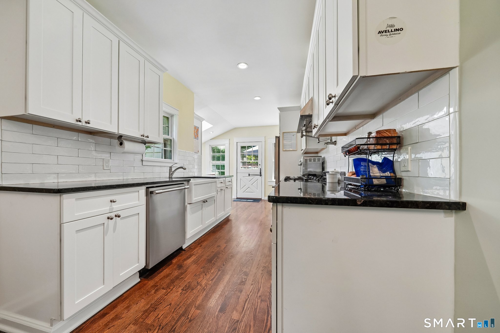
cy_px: 166
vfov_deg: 90.0
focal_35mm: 12
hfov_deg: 112.6
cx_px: 250
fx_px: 167
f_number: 11
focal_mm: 12
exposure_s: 1/6
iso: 400
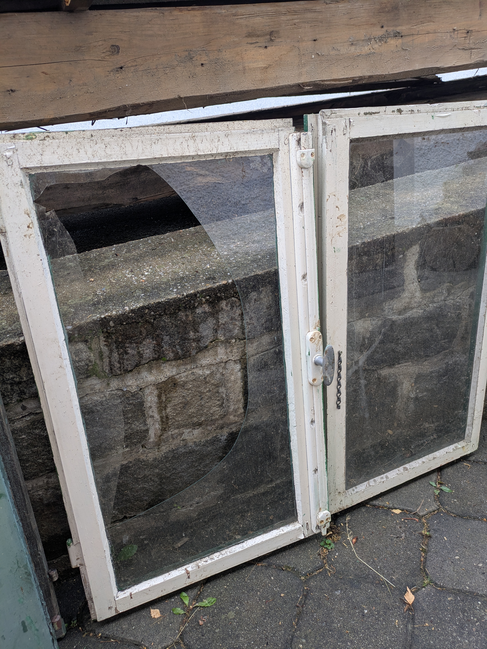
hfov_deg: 54.9
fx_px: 469
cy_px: 324
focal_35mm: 25
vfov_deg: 69.4
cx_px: 244
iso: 36
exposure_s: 1/112
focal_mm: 5.43
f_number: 1.89
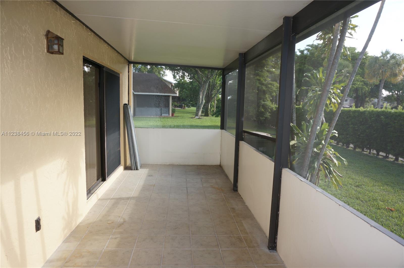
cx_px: 202
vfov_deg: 53.0
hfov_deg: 73.8
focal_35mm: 24
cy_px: 134
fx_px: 269
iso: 160
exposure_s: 1/160
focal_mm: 16
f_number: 4
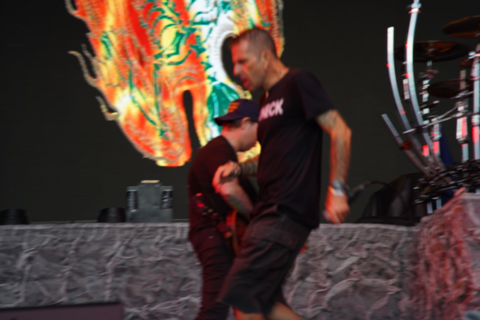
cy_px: 160
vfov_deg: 13.0
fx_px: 1400
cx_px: 240
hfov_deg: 19.5
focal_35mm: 105
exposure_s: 1/50
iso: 100
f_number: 5
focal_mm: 105
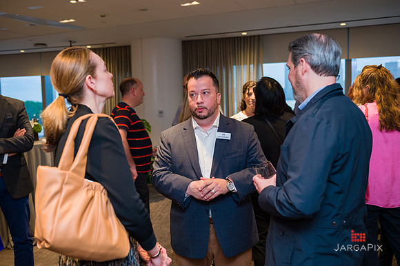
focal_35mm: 38
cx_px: 200
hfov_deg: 50.7
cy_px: 133
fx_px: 422
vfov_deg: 35.0
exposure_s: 1/125
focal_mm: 38
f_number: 4
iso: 640
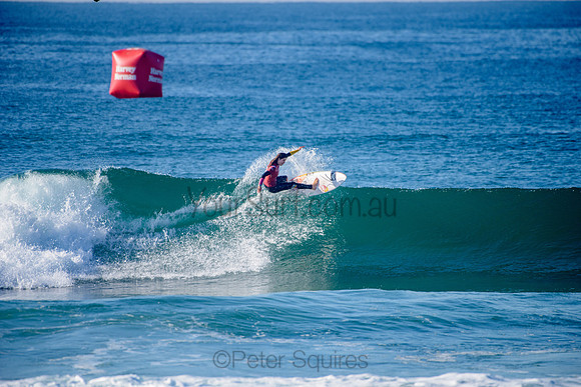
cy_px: 194
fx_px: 8071
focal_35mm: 500
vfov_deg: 2.8
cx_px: 290
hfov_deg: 4.1
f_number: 5.6
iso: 180
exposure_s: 1/1600
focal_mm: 500
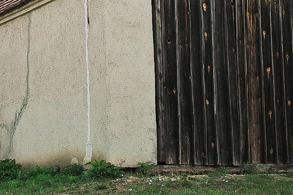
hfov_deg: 16.0
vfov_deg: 10.7
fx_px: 1025
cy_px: -44
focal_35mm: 126
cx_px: 13
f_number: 7.1
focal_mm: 24.2
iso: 100
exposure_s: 1/160
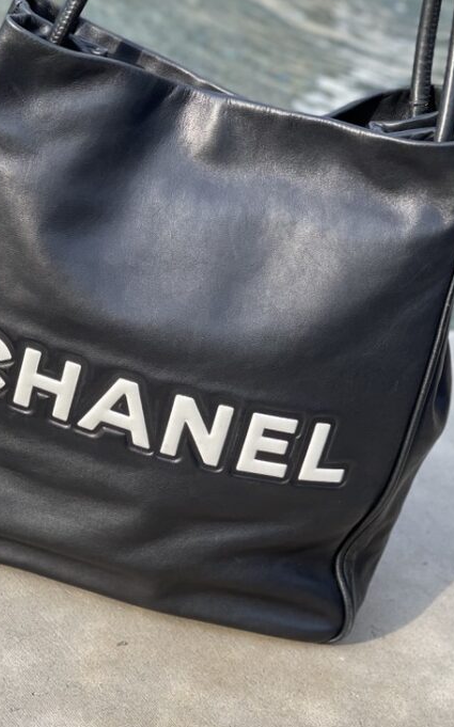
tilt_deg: -25.9
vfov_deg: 22.3
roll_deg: -15.1
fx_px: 1843
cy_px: 361
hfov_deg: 14.0
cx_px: 157
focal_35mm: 93
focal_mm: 7.5
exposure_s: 1/121
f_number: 2.2
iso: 25
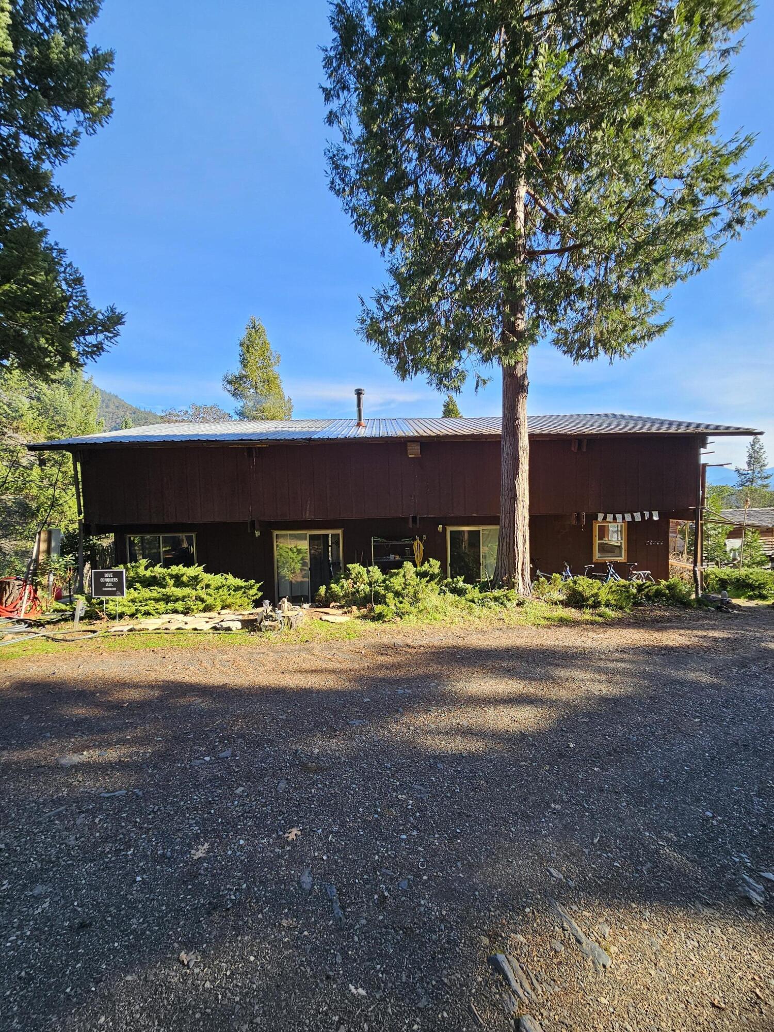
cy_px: 516
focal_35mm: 13
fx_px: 388
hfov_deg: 89.9
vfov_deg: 106.2
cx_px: 387
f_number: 2.2
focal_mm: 2.2
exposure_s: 1/406
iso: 50
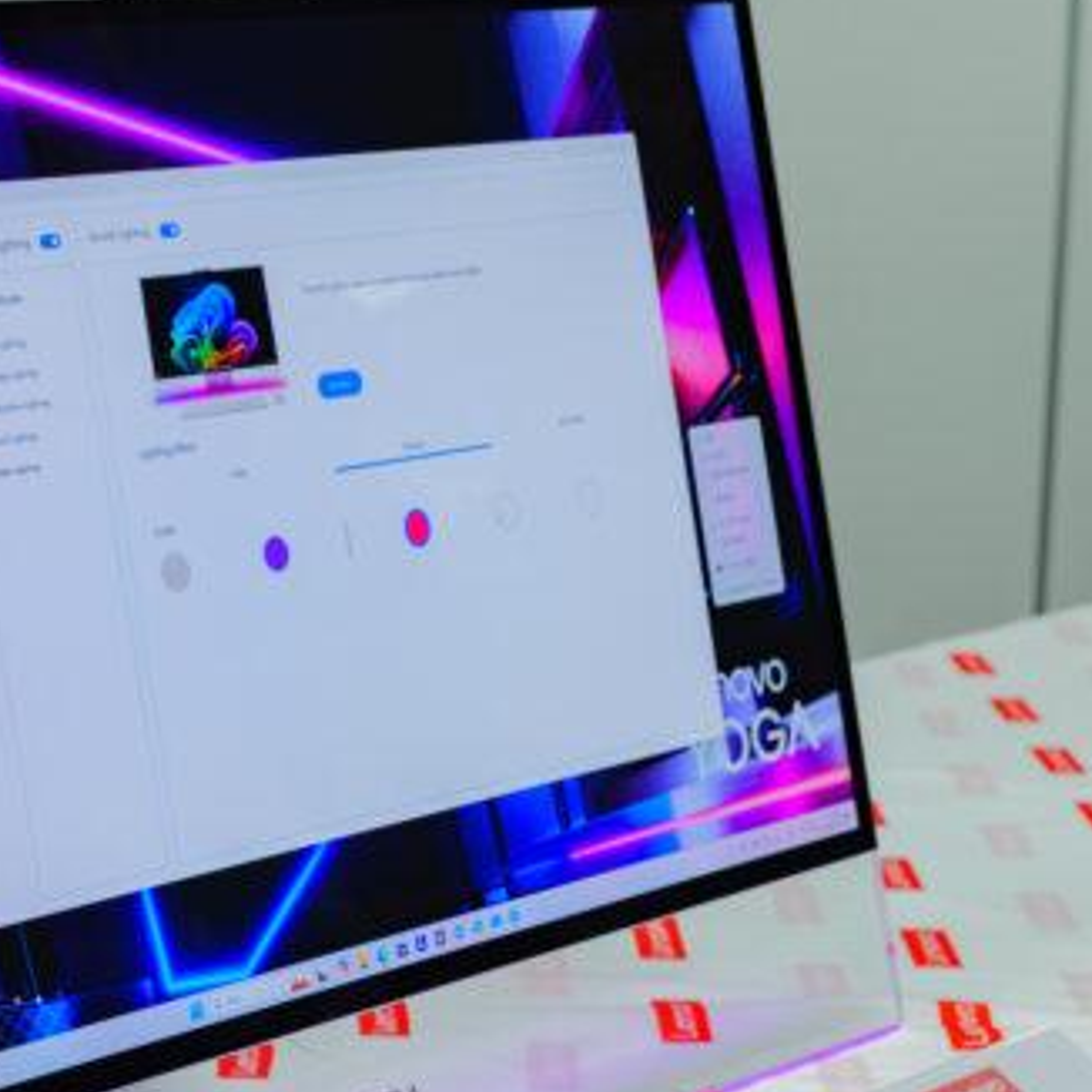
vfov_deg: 17.0
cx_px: 241
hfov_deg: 16.9
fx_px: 3640
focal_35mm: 102
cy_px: 673
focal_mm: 51
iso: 500
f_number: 6.3
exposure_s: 1/80
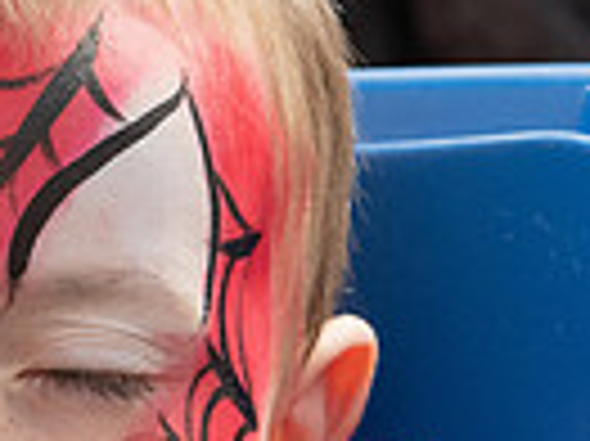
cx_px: -126
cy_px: 430
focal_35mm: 298
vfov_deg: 5.0
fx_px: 5075
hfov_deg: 6.6
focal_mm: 70
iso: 800
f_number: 7.1
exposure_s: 1/800
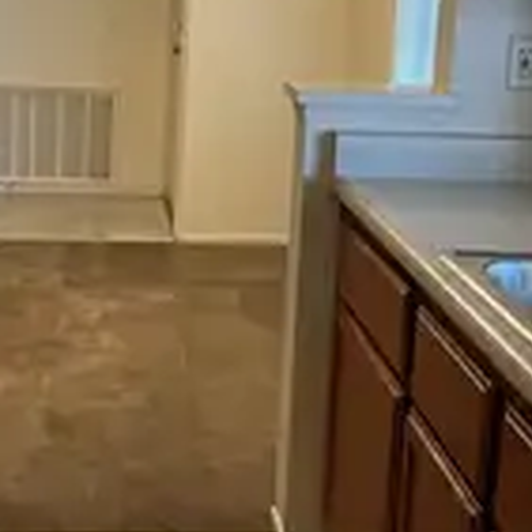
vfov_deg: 26.2
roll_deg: -2.4
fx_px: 1130
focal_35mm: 65
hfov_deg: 26.4
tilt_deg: -9.9
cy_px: 147
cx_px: 204
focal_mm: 5.7
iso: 100
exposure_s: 1/120
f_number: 1.5
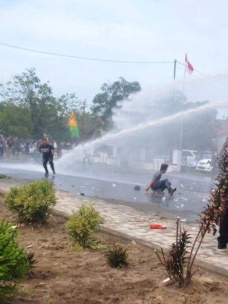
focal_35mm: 45
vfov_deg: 42.1
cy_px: 147
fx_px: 395
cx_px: 139
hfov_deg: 32.1
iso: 100
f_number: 6.3
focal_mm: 20
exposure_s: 1/250
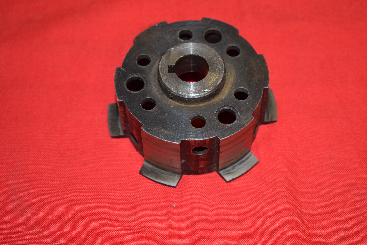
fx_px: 744
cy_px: 122
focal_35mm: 73
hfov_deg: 27.7
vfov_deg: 18.7
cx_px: 185
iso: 640
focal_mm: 48
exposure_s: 1/60
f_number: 5.3
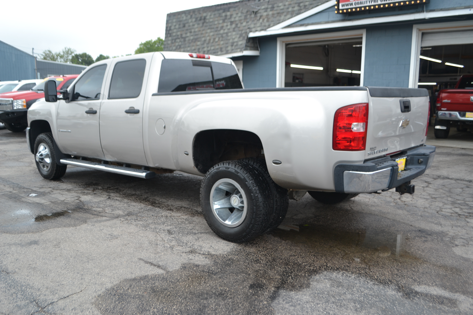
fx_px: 394
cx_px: 236
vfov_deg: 43.6
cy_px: 158
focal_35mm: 30
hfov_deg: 61.9
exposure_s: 1/125
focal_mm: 20
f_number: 5.6
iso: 125
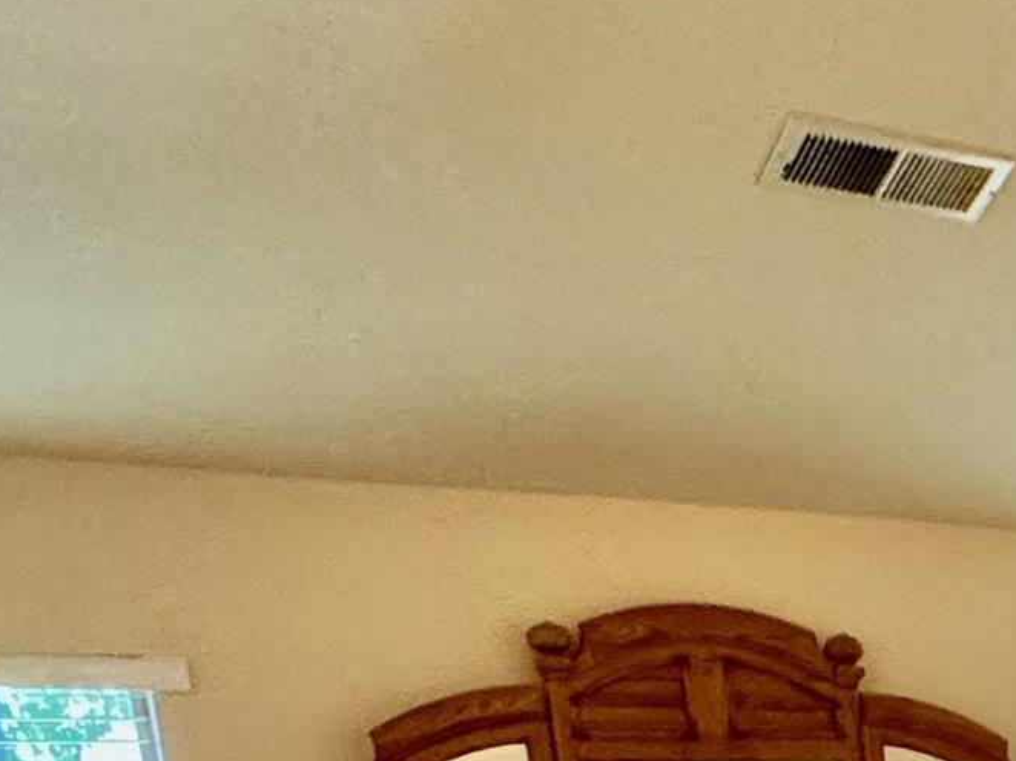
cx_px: 1429
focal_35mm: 65
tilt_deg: -12.1
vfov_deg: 18.8
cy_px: 1266
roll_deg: +2.9
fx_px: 1907
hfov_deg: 24.6
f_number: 2.2
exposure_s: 1/60
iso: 1000
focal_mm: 2.22
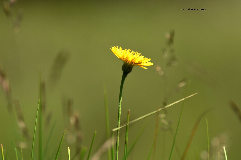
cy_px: 80
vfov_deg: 1.5
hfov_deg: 2.3
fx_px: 6025
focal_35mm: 900
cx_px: 120
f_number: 8
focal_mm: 600
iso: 100
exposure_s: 1/200
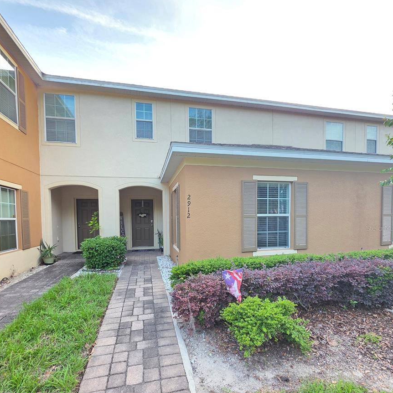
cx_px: 193
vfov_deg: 86.7
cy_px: 228
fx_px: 206
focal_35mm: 16
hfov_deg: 87.4
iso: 100
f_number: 1.9
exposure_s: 1/120
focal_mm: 2.2
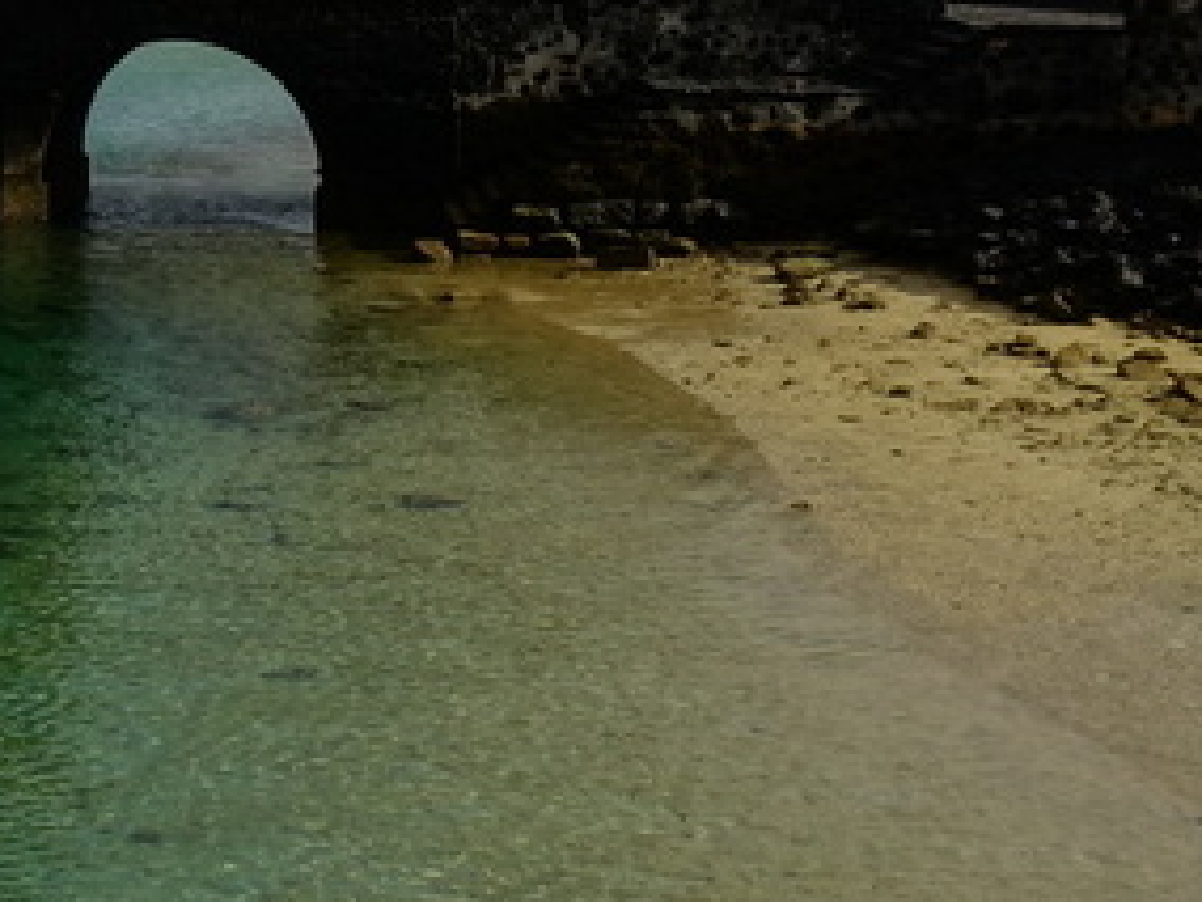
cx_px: -364
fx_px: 2882
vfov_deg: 17.4
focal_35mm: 83
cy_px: 0
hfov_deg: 21.3
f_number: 11
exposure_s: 1/400
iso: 200
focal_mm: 11.22
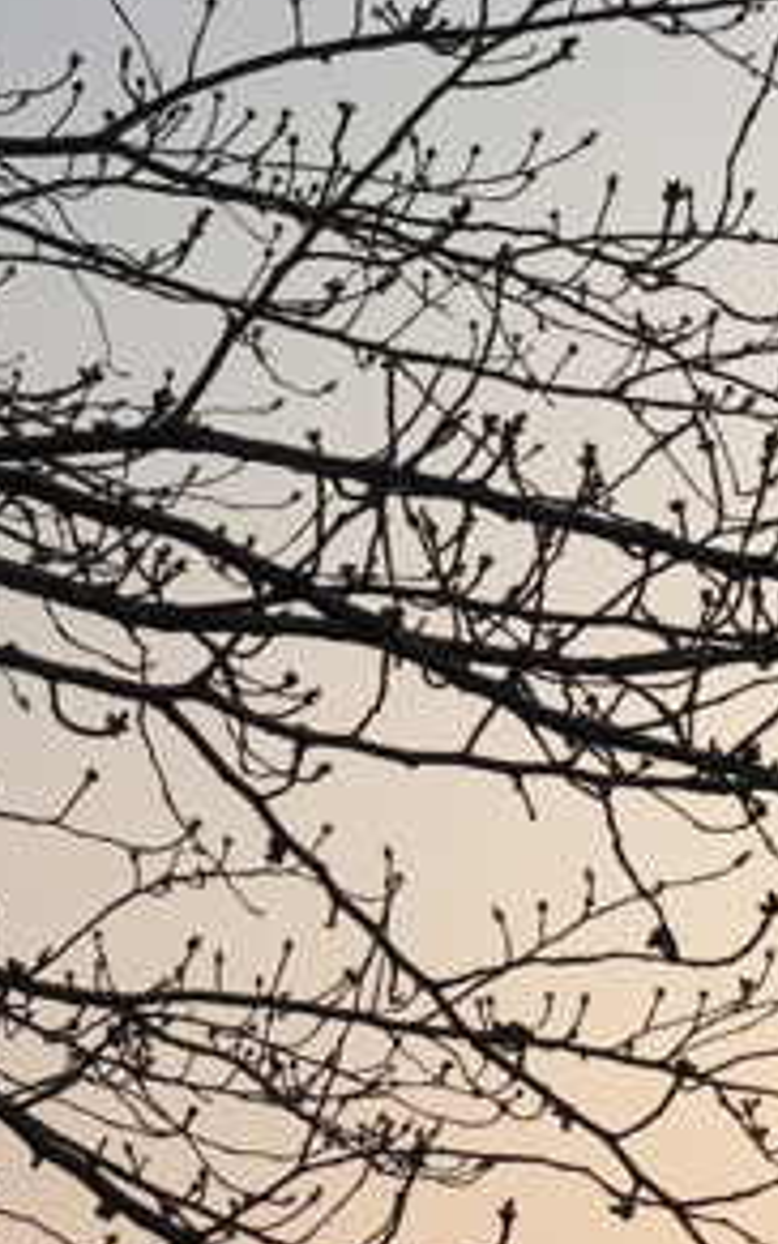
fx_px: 3662
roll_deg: +0.6
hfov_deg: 12.1
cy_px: 342
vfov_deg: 19.2
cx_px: 248
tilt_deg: +26.9
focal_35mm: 108
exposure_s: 1/1637
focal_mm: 4.15
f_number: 2.2
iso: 25
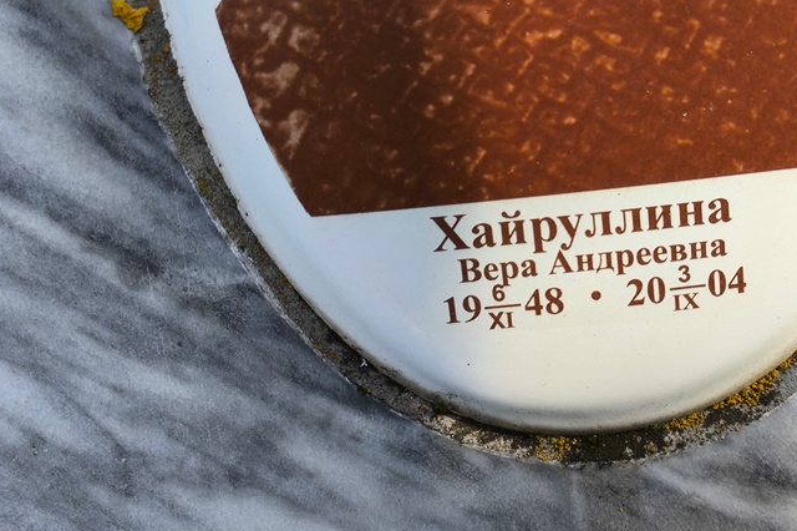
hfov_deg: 30.9
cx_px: 474
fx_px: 1438
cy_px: 253
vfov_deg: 20.9
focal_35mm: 65
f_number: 1.7
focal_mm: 4.71
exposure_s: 1/295
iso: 50
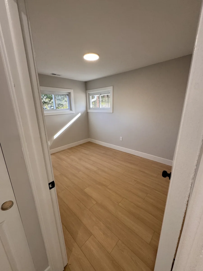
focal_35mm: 14
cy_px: 136
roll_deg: -0.4
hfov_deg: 85.7
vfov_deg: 102.1
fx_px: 109
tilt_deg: -14.0
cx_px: 102
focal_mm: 2.22
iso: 125
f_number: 2.2
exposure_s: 1/120
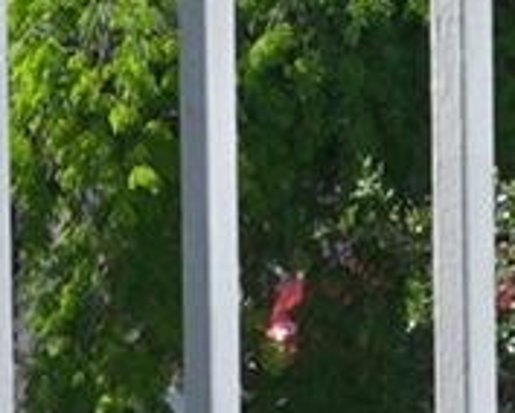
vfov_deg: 6.5
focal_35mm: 203
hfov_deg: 9.5
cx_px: 340
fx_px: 3098
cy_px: -1076
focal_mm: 16
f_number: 10
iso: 100
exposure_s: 1/100
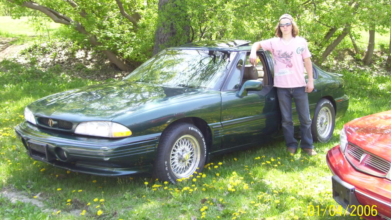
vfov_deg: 24.0
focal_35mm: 50
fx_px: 519
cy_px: 97
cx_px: 198
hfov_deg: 41.3
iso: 80
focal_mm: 7.6
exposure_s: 1/160
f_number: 3
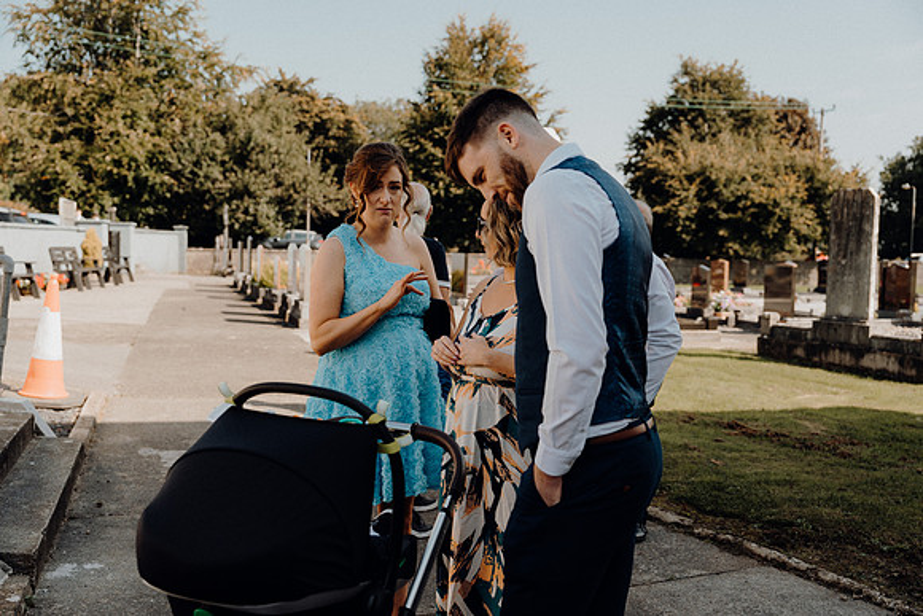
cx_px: 462
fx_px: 1026
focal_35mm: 40
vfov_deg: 33.4
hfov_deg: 48.4
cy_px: 308
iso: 125
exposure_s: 1/800
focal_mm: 40
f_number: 3.5
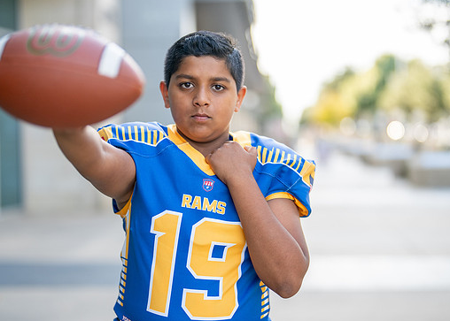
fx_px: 869
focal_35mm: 68
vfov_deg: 21.0
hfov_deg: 29.0
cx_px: 214
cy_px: 168
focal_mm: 50
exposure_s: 1/1600
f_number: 1.2
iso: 125
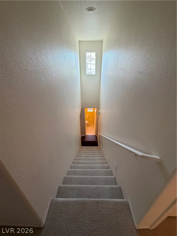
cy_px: 118
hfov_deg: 85.7
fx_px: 95
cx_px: 88
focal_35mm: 14
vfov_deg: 102.1
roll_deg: +0.3
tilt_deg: -29.0
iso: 200
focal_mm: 2.22
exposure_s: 1/60
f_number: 2.2
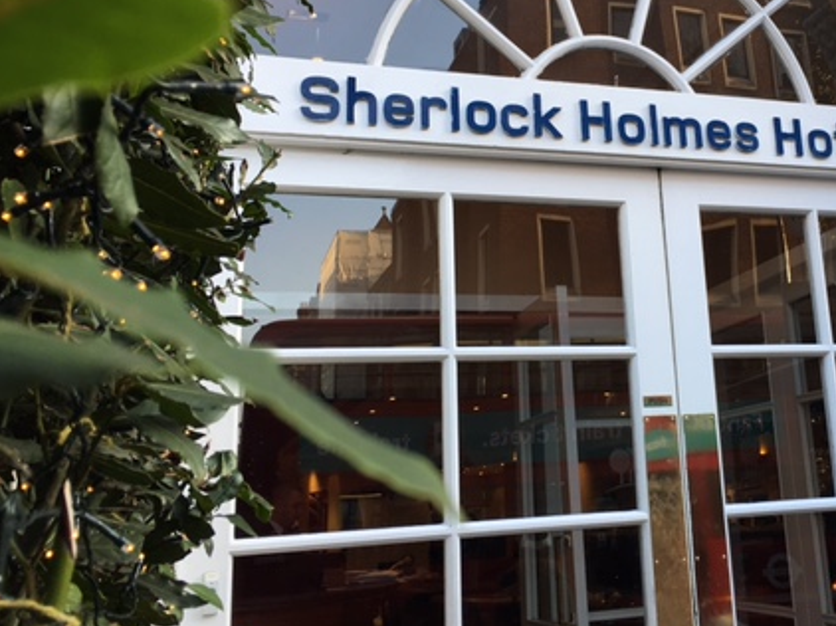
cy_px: 208
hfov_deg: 41.8
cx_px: 618
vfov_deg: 32.6
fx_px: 1062
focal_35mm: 44
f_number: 2.2
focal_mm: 4.15
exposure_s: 1/100
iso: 32
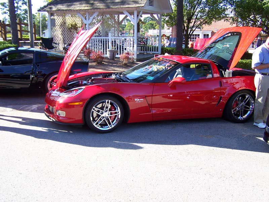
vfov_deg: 37.8
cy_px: 101
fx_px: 295
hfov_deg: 49.0
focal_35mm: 38
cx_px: 134
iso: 80
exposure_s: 1/250
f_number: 2.8
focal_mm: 6.3
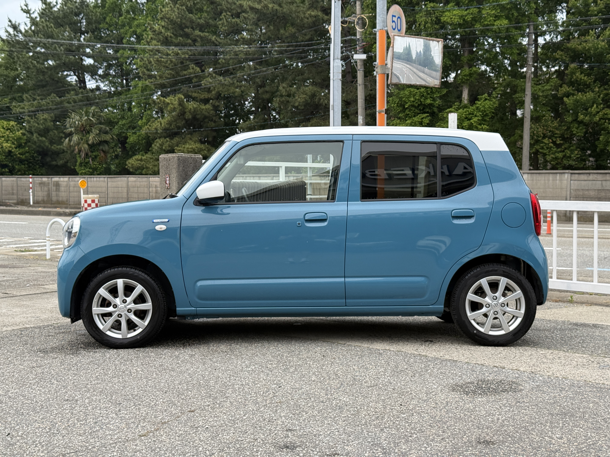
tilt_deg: -3.2
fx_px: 846
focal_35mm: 48
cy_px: 228
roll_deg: +0.3
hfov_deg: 39.7
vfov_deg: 30.3
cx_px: 305
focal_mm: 6.76
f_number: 1.78
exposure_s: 1/2273
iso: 100
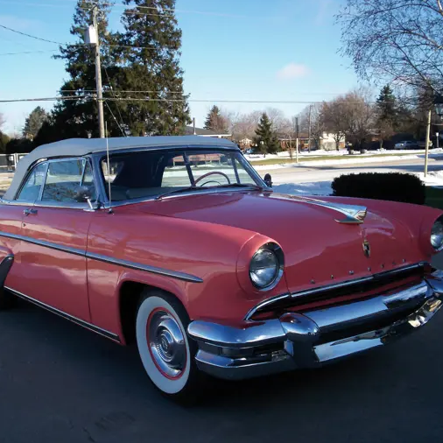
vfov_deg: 39.2
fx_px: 623
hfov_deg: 39.2
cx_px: 208
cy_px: 221
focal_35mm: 43
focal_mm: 5.9
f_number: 4.5
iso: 100
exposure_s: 1/448
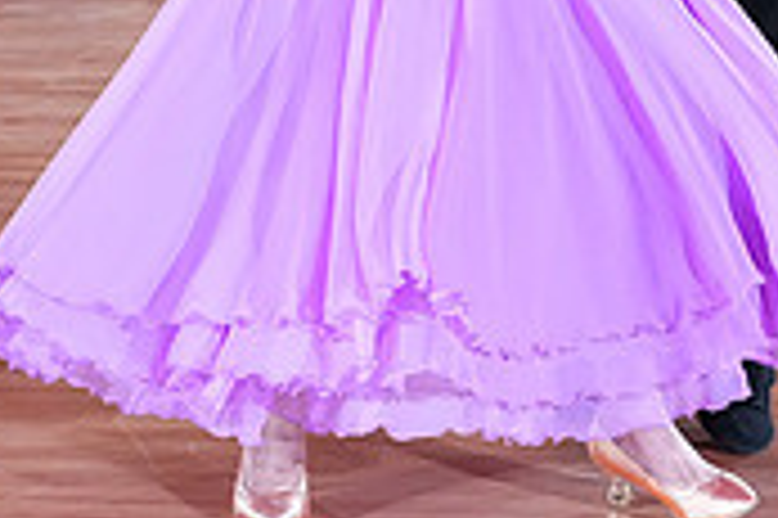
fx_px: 3843
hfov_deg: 11.6
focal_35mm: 178
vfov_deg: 7.5
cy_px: -322
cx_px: 337
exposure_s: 1/400
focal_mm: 53
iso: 5000
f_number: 4.5
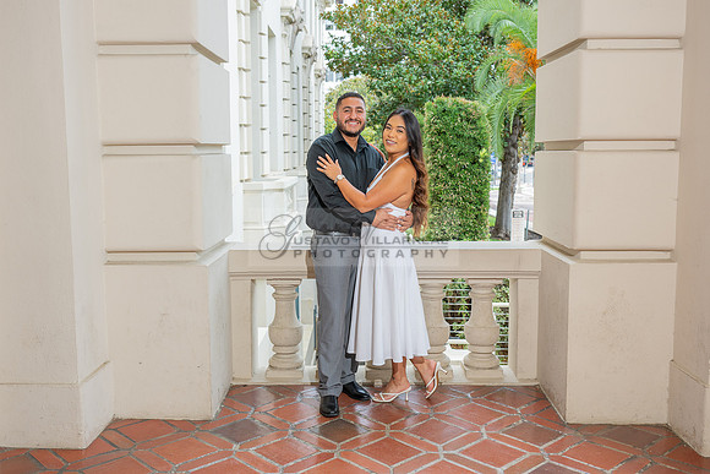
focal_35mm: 36
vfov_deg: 36.4
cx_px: 339
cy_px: 229
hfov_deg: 52.5
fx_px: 720
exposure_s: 1/160
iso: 200
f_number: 4
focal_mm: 33
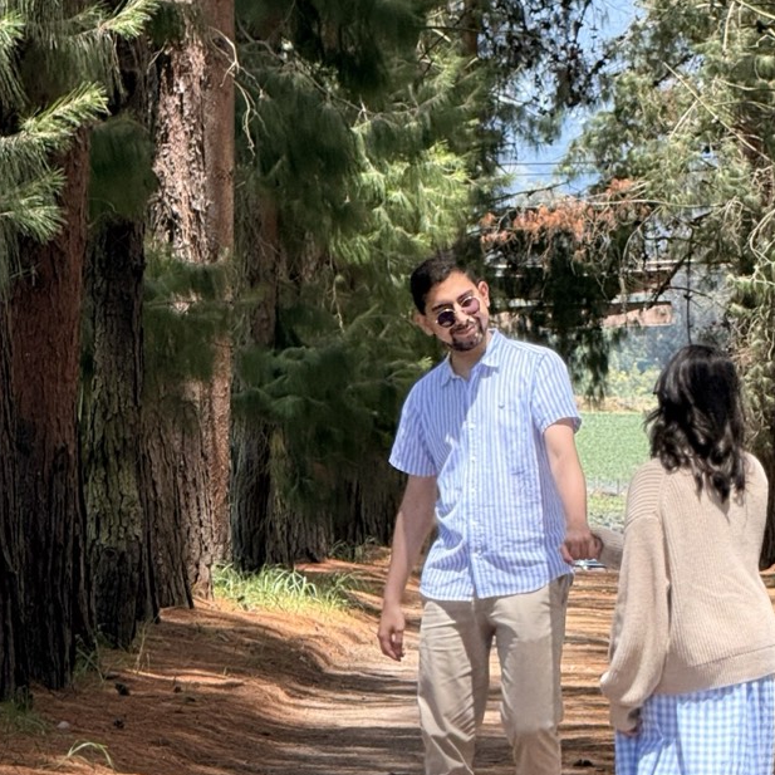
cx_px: 580
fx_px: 6535
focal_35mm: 258
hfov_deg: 6.8
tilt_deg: -2.0
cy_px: 580
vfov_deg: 6.8
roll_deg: -0.8
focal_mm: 15.66
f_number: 2.8
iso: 64
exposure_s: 1/321
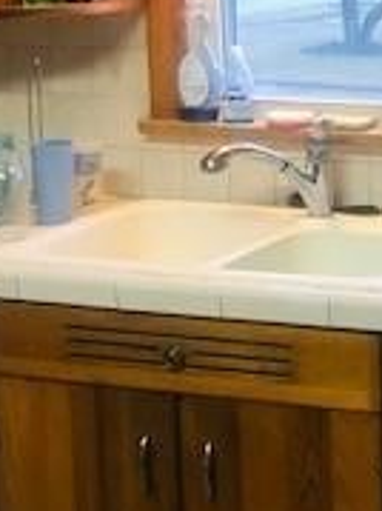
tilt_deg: -11.4
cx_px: 482
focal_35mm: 100
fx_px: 1473
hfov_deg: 14.2
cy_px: 228
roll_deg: +1.9
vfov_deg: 19.6
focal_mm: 4
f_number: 1.8
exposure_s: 1/15
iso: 100
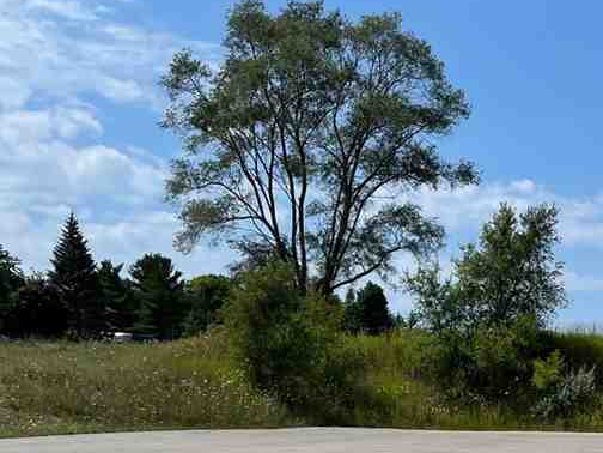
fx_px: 1150
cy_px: 539
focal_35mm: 66
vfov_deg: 20.8
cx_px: 479
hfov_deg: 28.8
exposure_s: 1/5556
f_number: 1.6
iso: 32
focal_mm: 4.2
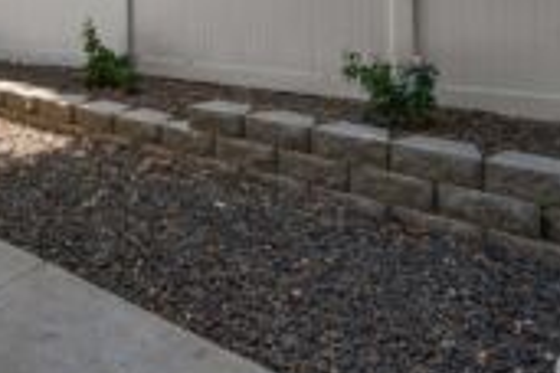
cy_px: -38
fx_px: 544
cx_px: 88
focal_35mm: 35
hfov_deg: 50.1
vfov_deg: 33.1
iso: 100
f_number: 8
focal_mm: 15
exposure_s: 1/100
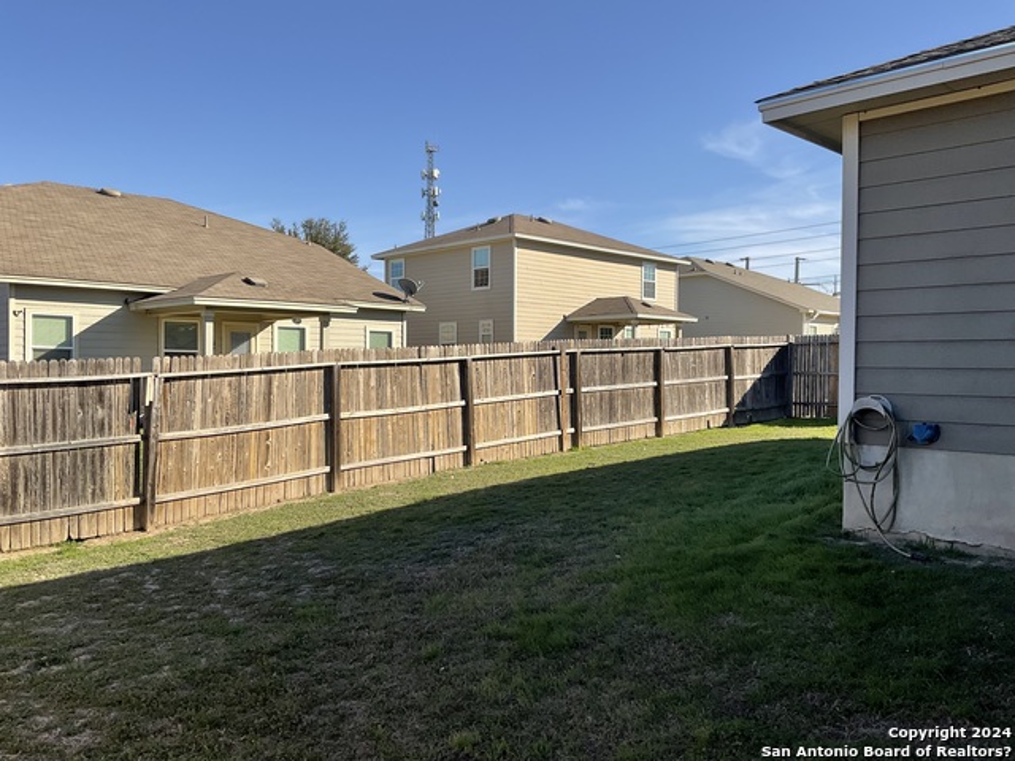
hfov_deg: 61.7
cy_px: 380
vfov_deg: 48.2
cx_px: 508
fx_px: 850
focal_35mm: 29
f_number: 1.8
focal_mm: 3
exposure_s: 1/1626
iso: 16
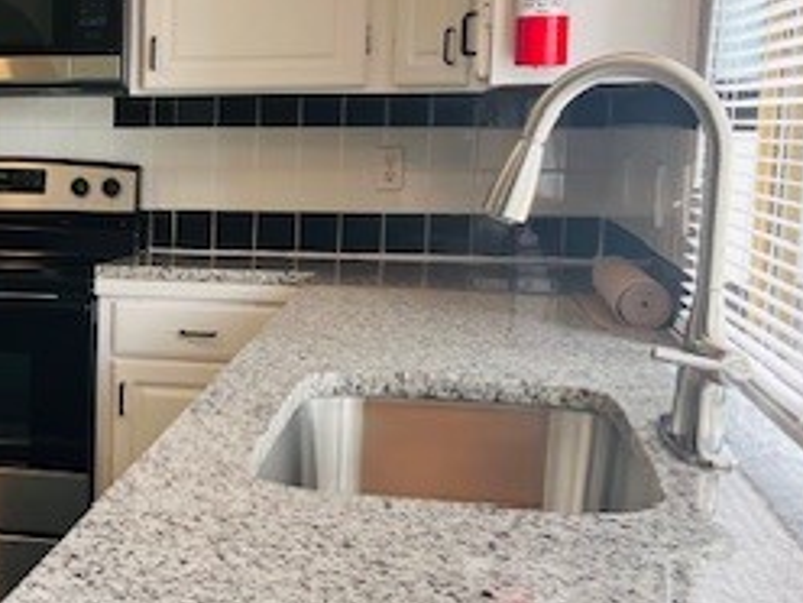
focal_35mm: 67
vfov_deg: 21.9
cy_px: 376
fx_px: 1554
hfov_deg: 27.1
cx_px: -29
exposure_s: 1/120
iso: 80
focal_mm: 5.1
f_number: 1.6
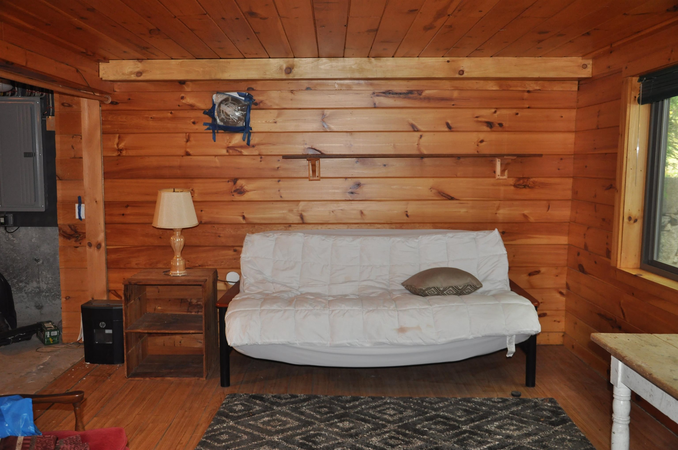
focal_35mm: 33
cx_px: 339
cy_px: 225
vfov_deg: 39.9
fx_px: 621
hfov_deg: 57.3
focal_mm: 22
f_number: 3.8
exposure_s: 1/60
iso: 800
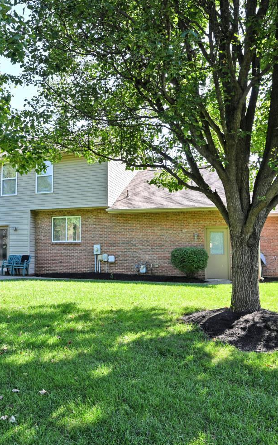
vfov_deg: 65.0
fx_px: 349
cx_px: 69
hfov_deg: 42.1
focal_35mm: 29
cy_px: 222
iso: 200
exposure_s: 1/250
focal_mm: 18.5
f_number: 5.6
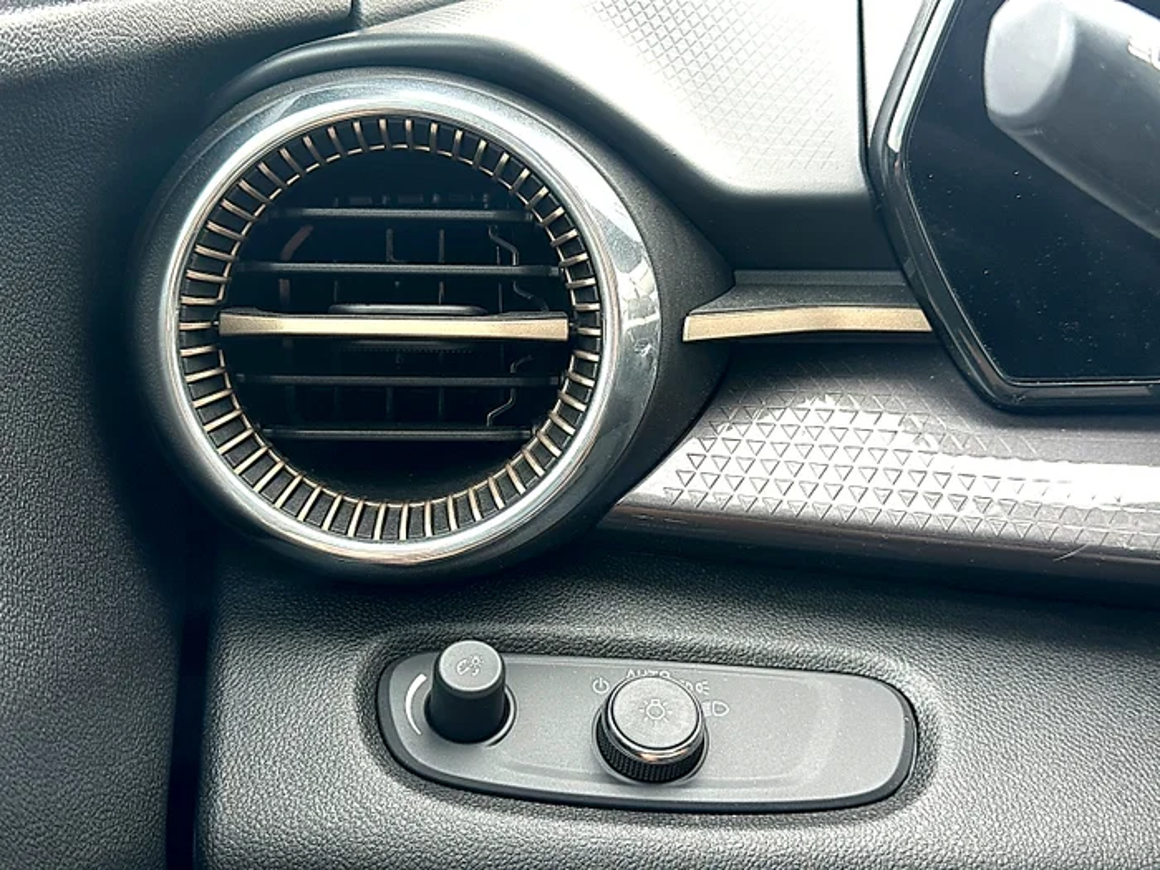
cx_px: 580
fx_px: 1609
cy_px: 435
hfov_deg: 39.7
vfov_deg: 30.3
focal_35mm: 48
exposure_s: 1/121
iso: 64
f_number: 1.78
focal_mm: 6.86
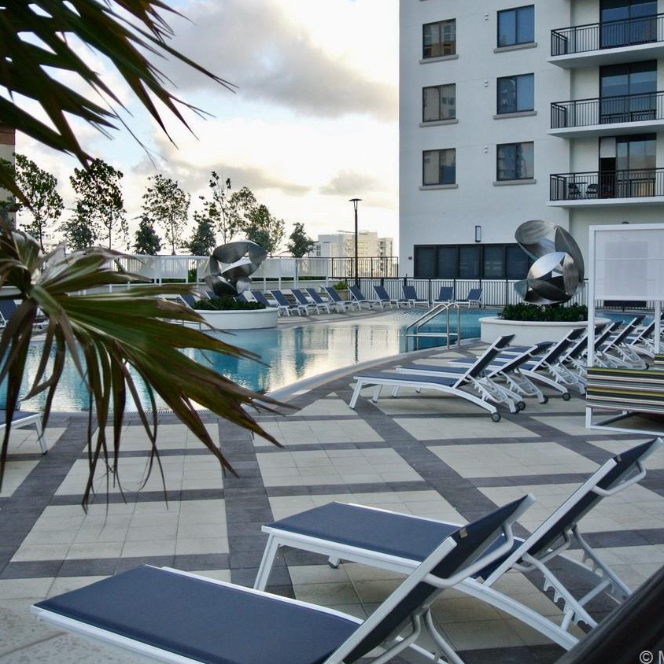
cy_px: 335
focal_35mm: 40
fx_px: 868
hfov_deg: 41.9
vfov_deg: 41.9
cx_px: 339
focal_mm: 11.8
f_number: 4
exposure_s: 1/320
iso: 100
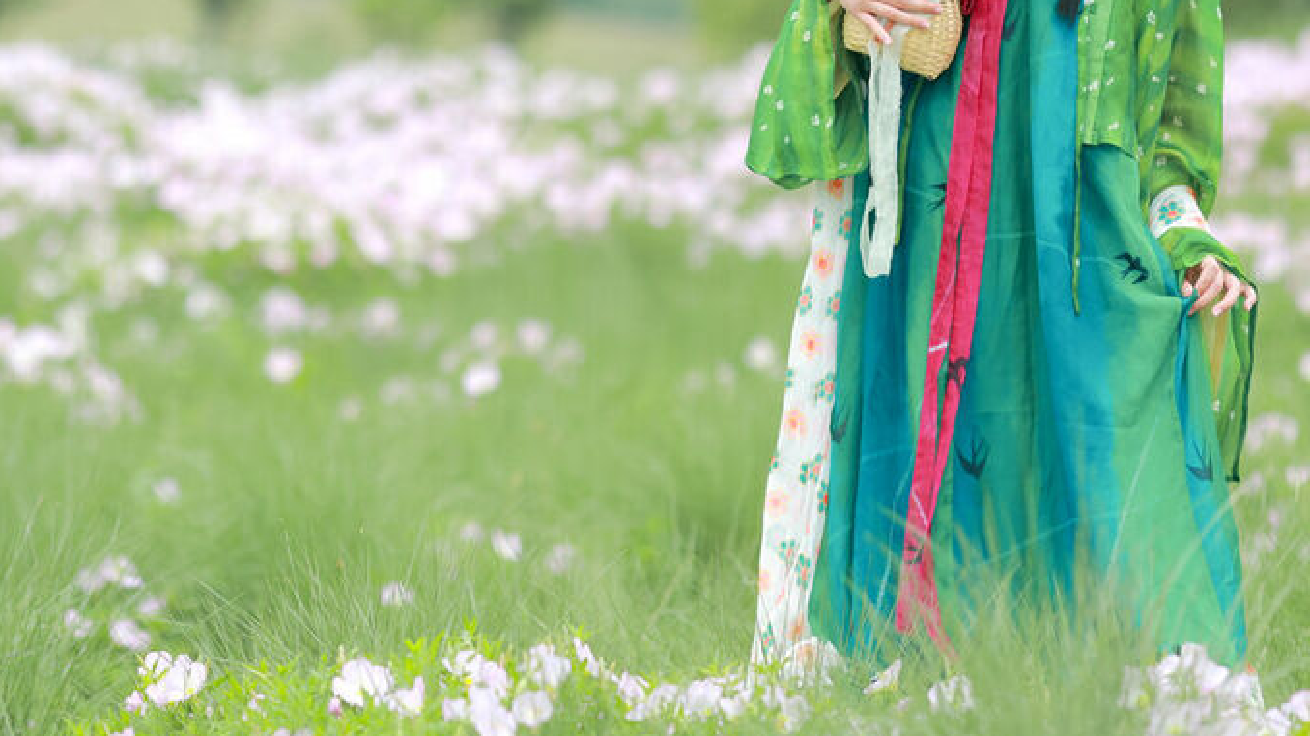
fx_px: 7605
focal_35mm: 219
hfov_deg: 9.8
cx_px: 655
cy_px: 97
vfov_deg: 5.5
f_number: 2.2
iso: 500
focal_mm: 135
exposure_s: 1/2000
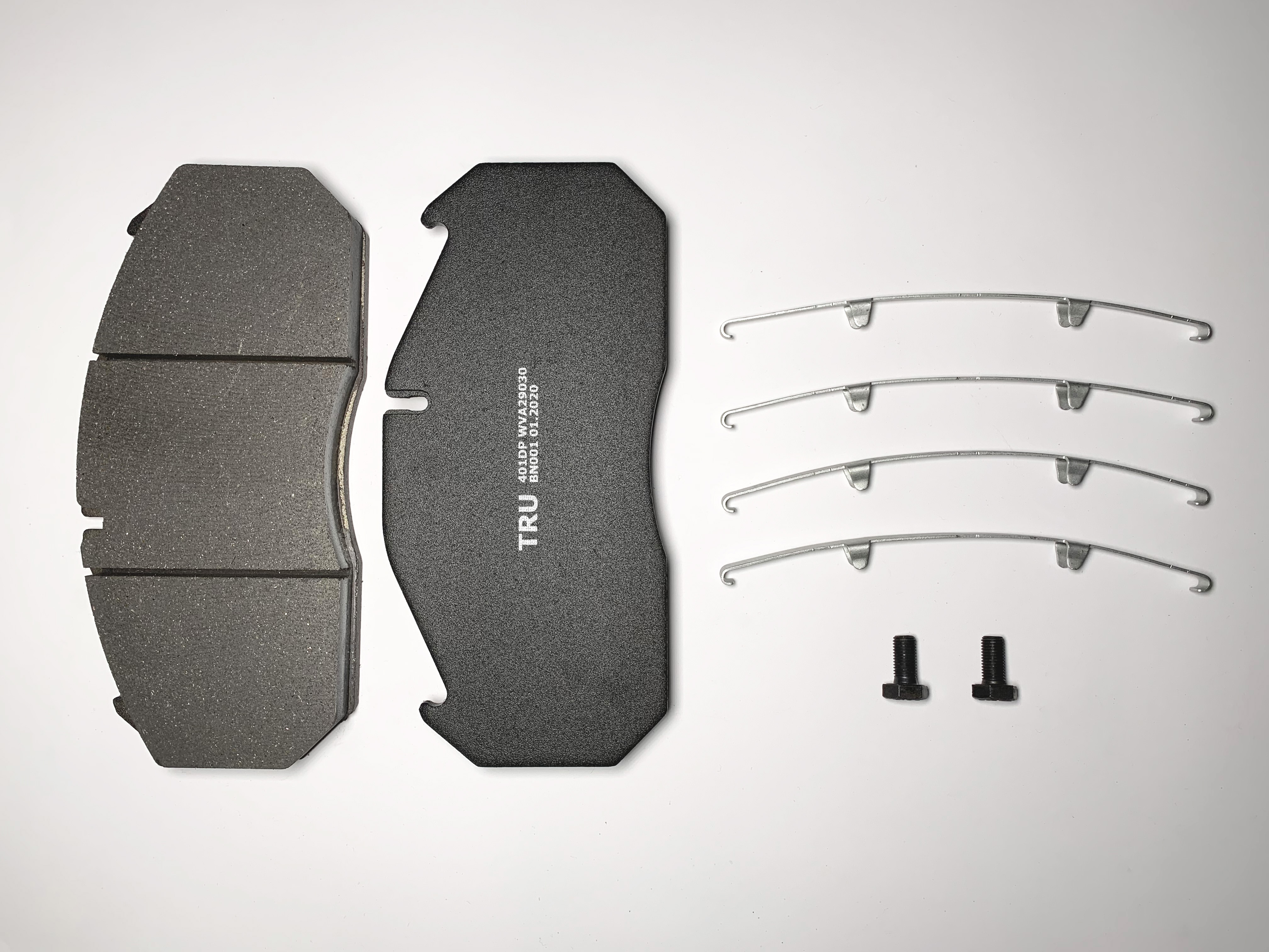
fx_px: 953
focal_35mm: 26
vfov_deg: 53.1
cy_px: 476
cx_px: 634
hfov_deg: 67.3
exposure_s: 1/100
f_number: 1.8
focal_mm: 4.25
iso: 50
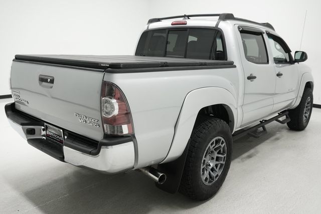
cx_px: 160
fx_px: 268
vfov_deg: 43.6
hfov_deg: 61.9
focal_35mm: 30
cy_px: 107
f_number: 5.6
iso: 800
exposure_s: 1/200
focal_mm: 20
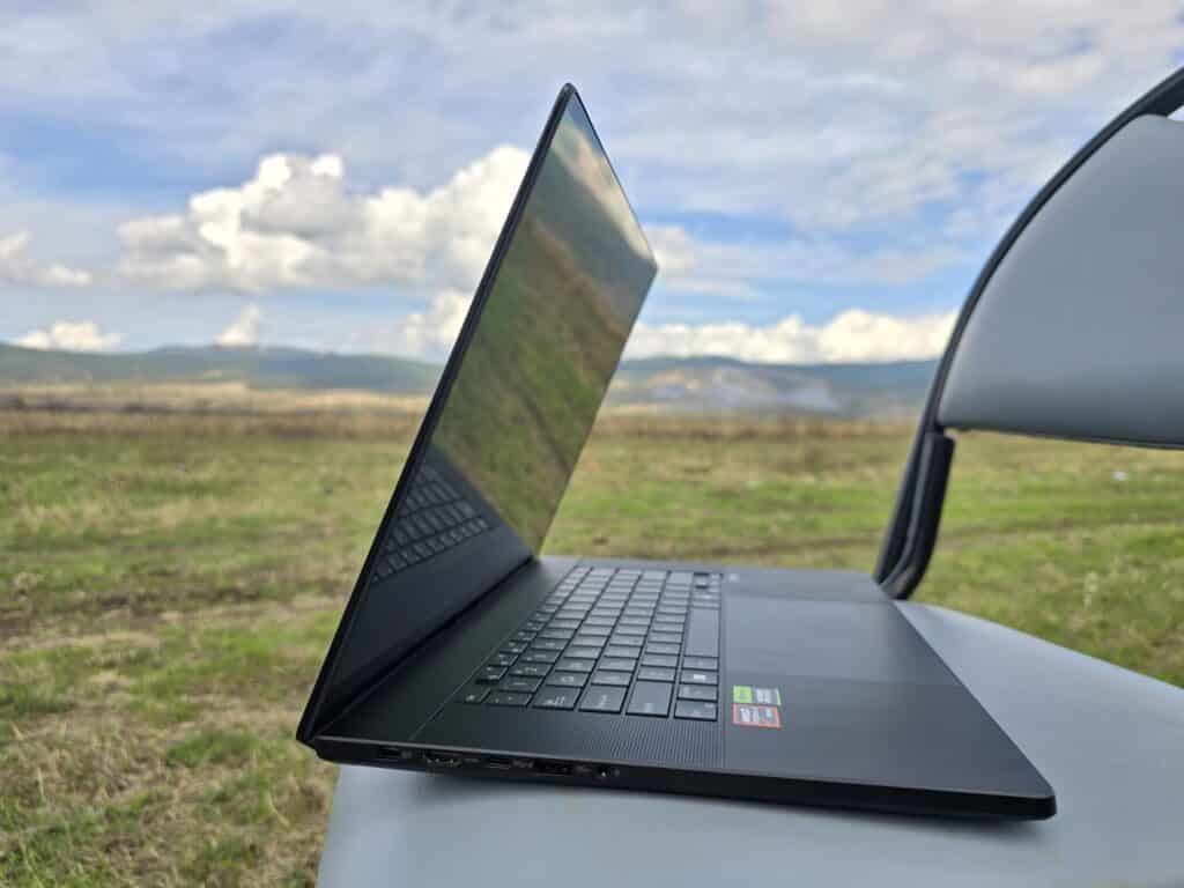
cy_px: 444
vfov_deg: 58.9
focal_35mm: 23
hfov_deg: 73.9
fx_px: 787
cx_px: 592
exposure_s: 1/713
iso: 12
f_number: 1.7
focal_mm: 6.3
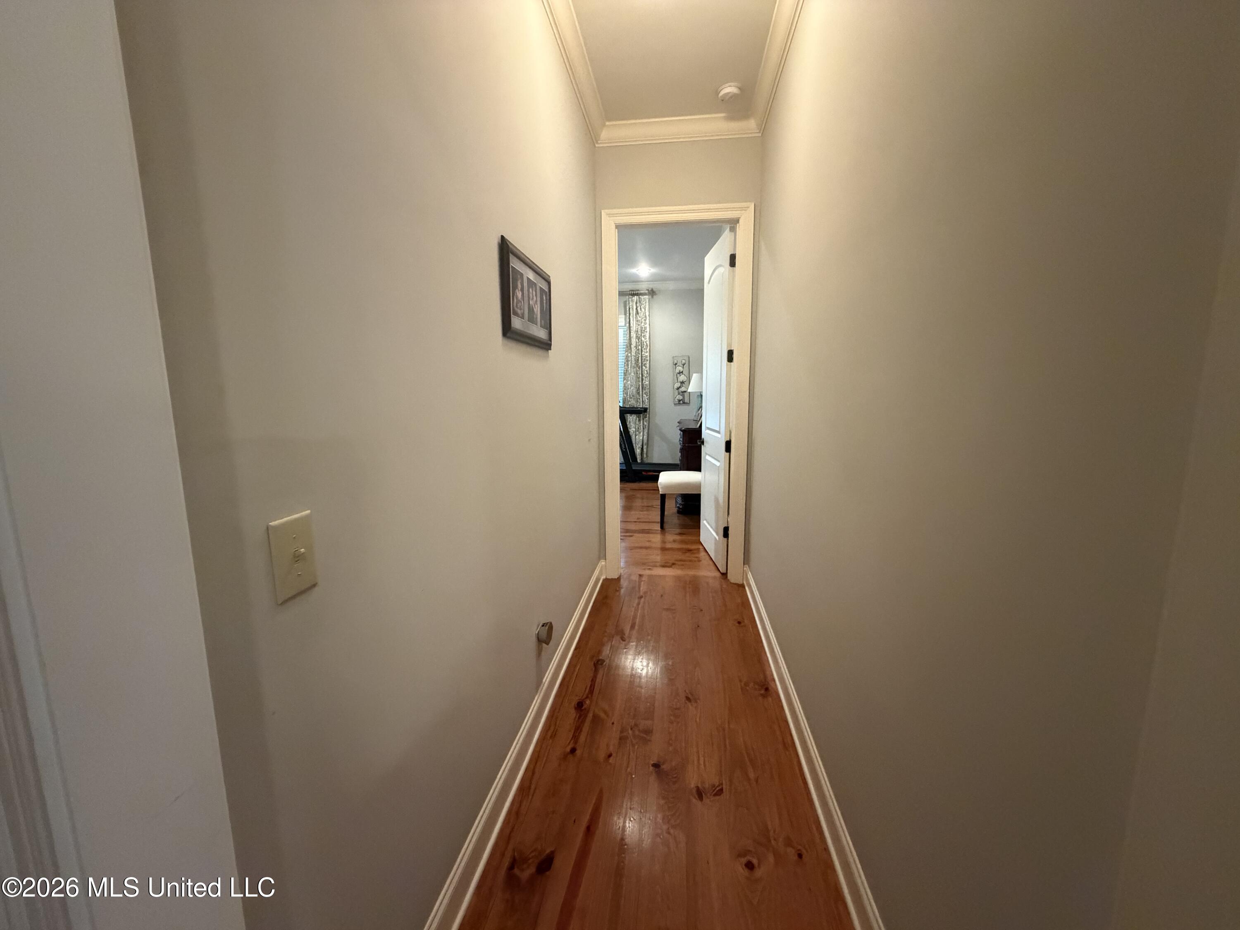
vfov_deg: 85.7
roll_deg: +0.7
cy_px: 465
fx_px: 502
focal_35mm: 14
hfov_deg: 102.1
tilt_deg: -8.1
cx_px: 620
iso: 1000
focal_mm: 2.22
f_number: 2.2
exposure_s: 1/60
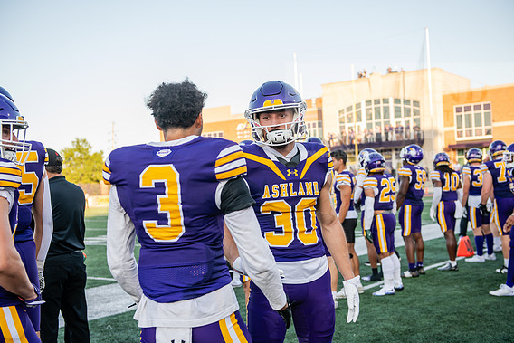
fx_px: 700
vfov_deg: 27.5
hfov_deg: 40.3
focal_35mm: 49
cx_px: 258
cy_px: 172
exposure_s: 1/500
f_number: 3.5
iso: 320
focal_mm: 48
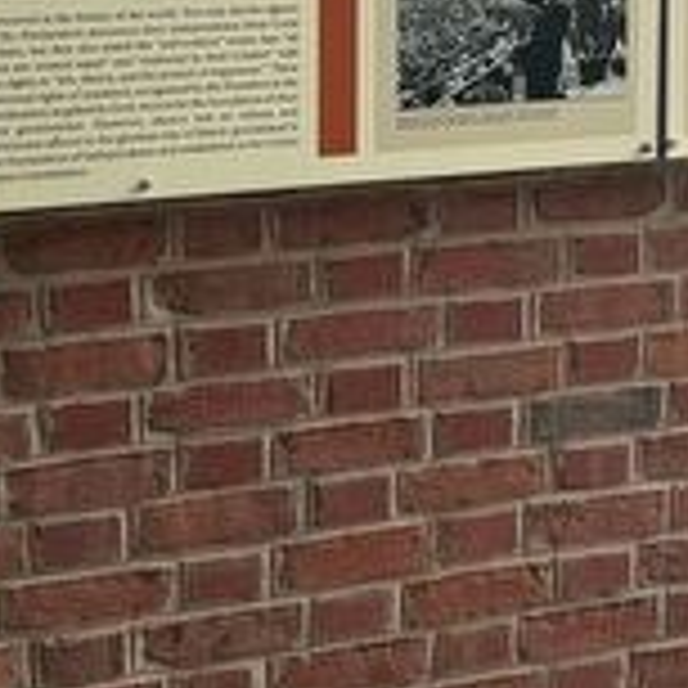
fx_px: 2496
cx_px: 728
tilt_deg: -3.6
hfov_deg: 15.3
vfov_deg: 15.3
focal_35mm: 111
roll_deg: -3.4
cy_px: -67
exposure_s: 1/166
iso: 80
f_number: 1.78
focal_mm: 6.76
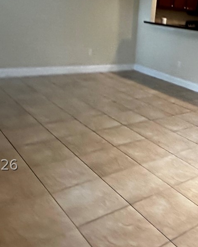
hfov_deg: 39.2
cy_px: 165
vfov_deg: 48.3
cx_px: 146
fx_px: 271
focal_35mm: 37
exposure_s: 1/60
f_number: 2.2
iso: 400
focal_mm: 2.22
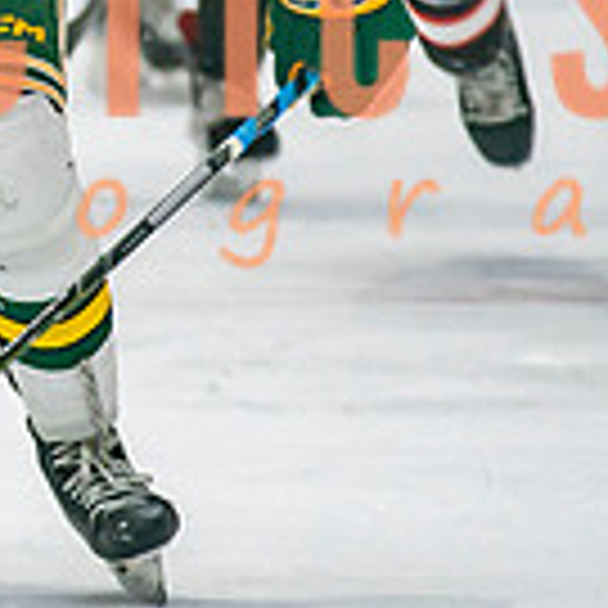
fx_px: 21759
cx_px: -429
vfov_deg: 1.6
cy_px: 118
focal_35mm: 1095
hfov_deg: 1.6
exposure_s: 1/640
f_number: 2.8
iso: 640
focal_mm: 190
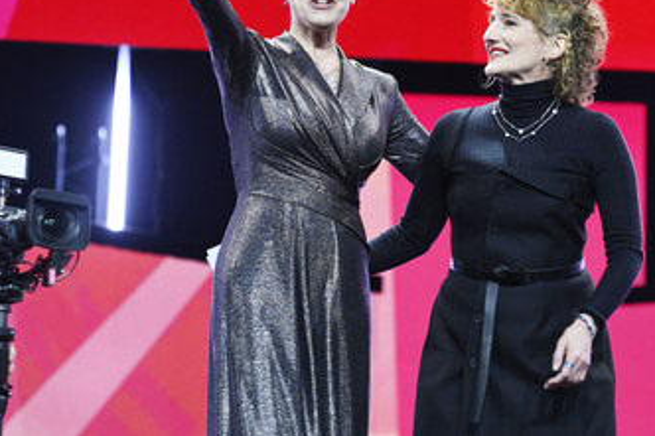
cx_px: 394
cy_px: 142
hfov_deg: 12.1
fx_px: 3091
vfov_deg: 8.1
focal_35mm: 170
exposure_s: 1/250
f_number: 4
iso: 5000
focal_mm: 125
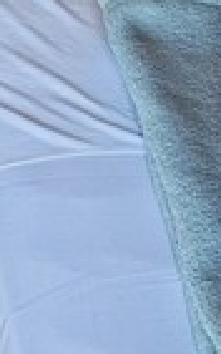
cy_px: -324
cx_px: -88
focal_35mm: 177
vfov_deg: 10.9
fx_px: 1707
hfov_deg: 7.3
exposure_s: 1/180
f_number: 1.7
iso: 125
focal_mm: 6.3
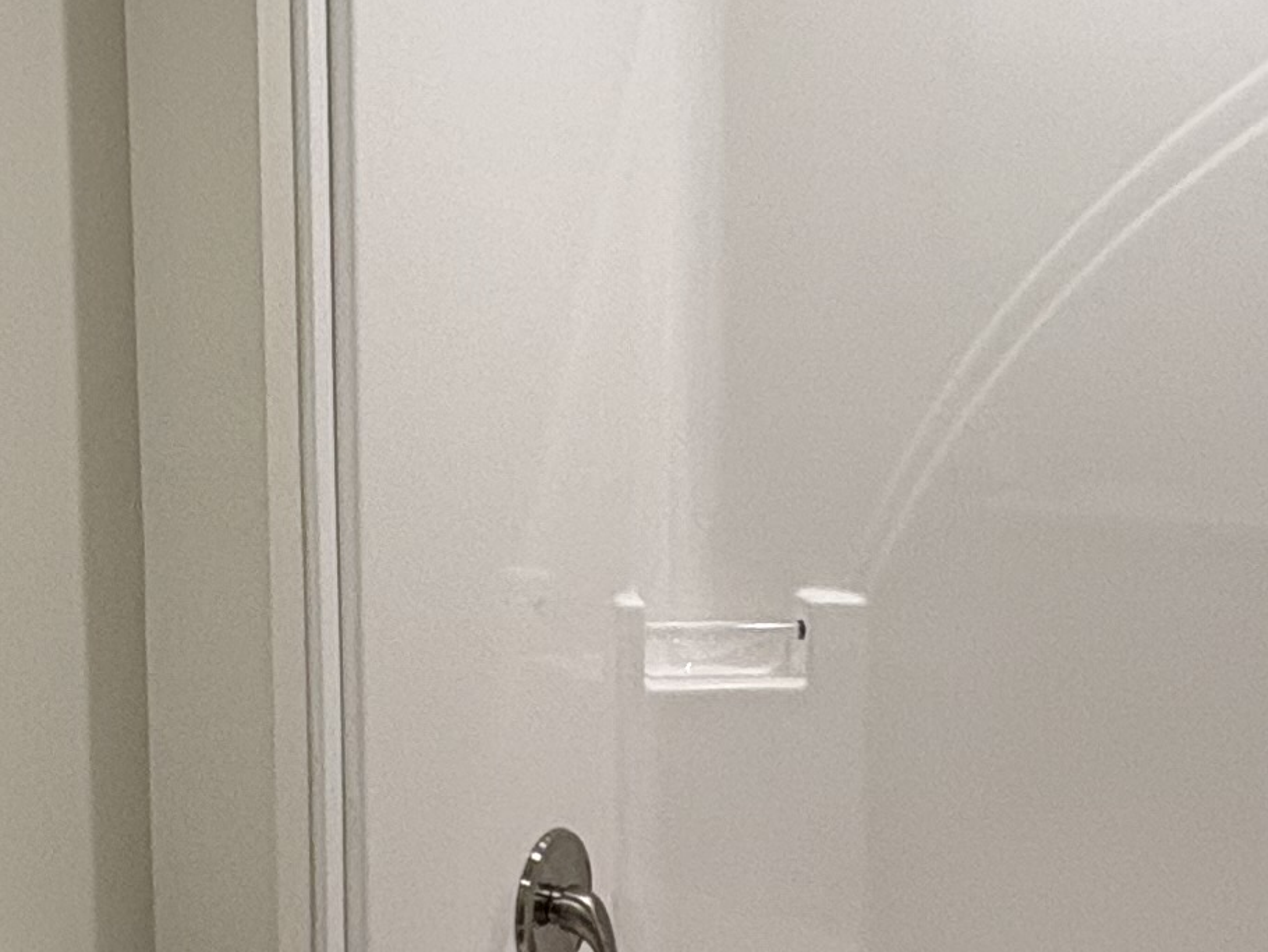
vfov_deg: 23.6
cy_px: 584
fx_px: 2272
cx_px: 145
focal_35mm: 62
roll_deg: +2.1
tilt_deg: -8.1
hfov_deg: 30.0
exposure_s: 1/120
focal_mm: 2.22
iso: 125
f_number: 2.2
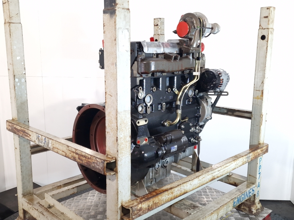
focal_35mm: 23
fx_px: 195
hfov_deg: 73.9
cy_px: 110
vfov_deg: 58.9
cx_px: 147
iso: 80
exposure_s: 1/50
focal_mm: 6.4
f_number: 1.8
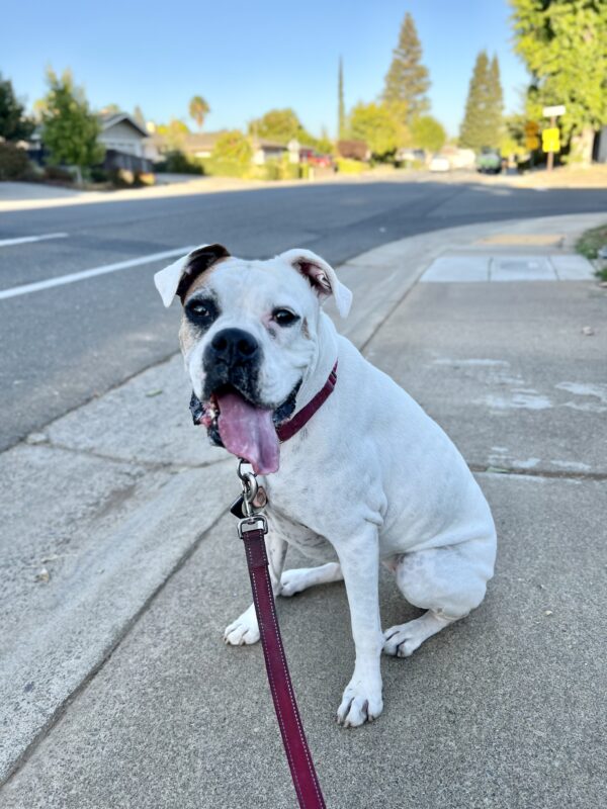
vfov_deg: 67.3
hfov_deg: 53.1
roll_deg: +3.0
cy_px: 404
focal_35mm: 26
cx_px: 304
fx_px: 608
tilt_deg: -19.4
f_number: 1.5
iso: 50
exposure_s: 1/786
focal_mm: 5.7
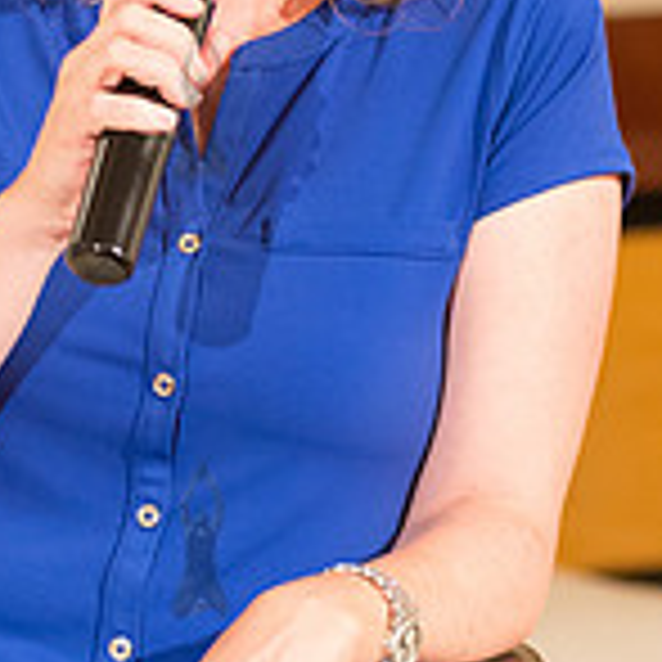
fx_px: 6253
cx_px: 198
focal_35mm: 289
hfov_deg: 6.1
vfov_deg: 6.1
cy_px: 101
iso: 2500
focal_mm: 86
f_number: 4
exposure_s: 1/60
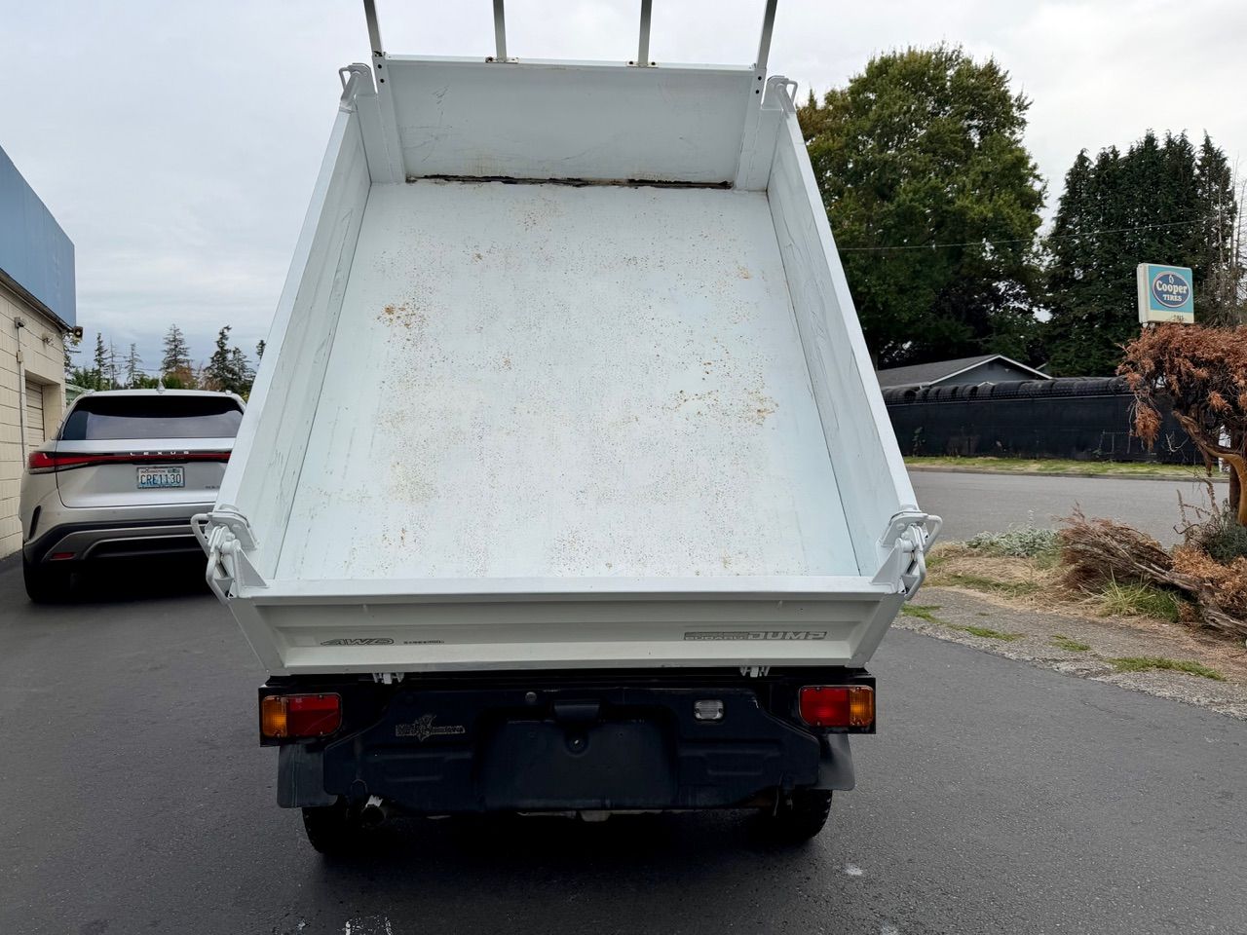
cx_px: 624
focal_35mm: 24
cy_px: 468
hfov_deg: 71.6
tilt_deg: -2.0
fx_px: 865
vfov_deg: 56.8
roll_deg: +3.1
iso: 80
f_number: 1.78
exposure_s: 1/4405
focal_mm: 6.76
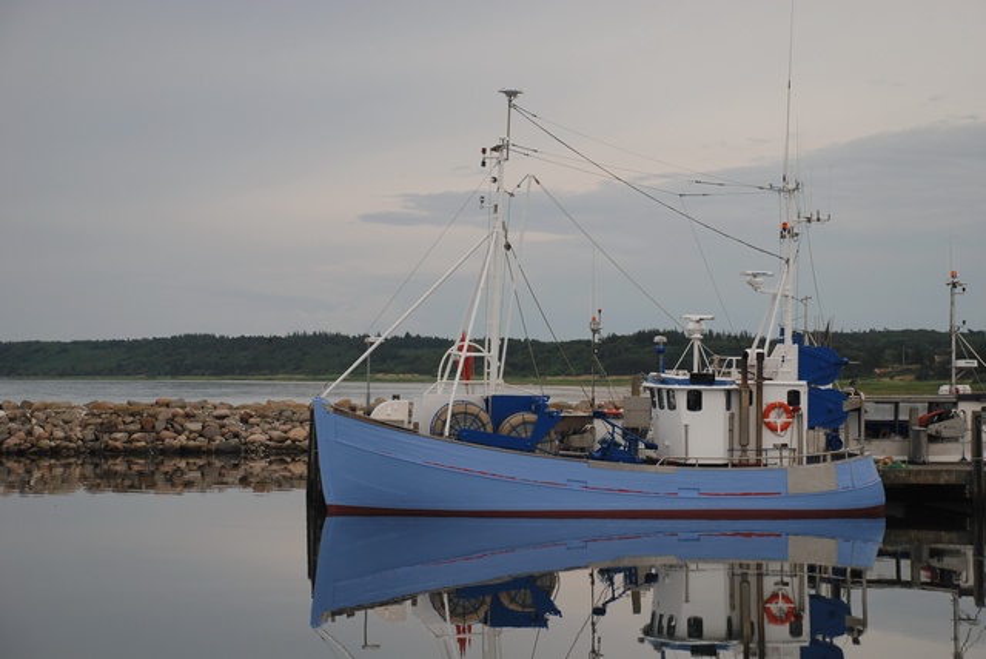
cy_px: 330
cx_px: 493
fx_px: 2385
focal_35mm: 87
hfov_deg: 23.4
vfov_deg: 15.7
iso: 100
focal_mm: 58
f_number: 5.6
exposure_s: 1/200
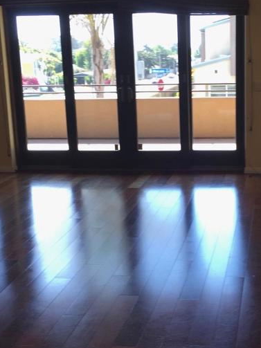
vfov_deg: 32.7
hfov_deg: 24.5
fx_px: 593
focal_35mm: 59
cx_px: 199
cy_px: 192
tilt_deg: -12.8
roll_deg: +1.5
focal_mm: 4.15
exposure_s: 1/60
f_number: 2.2
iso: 40
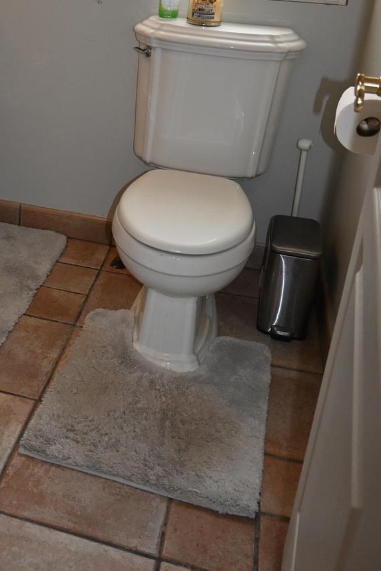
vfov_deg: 44.4
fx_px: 682
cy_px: 171
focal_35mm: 43
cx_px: 49
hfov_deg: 30.1
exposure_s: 1/100
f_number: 3.5
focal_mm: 16
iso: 400
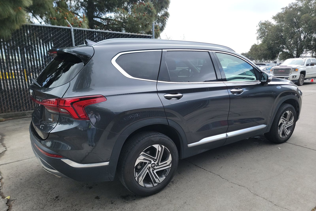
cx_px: 158
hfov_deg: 71.5
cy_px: 116
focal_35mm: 25
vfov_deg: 51.2
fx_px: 219
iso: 50
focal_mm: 6.7
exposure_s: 1/253
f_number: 1.8
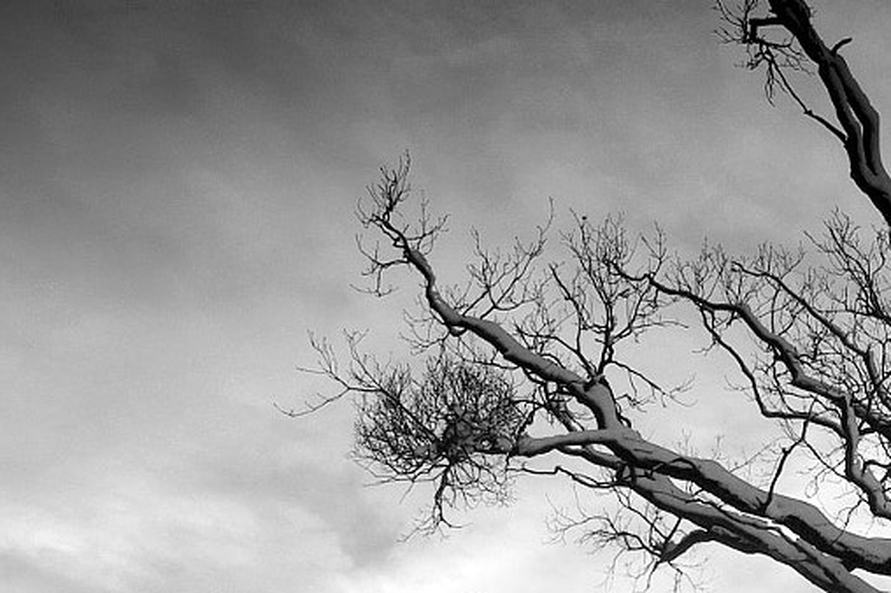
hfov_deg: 23.2
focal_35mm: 85
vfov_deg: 15.9
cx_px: 826
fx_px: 2102
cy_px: 525
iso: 200
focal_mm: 18
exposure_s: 1/640
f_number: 8
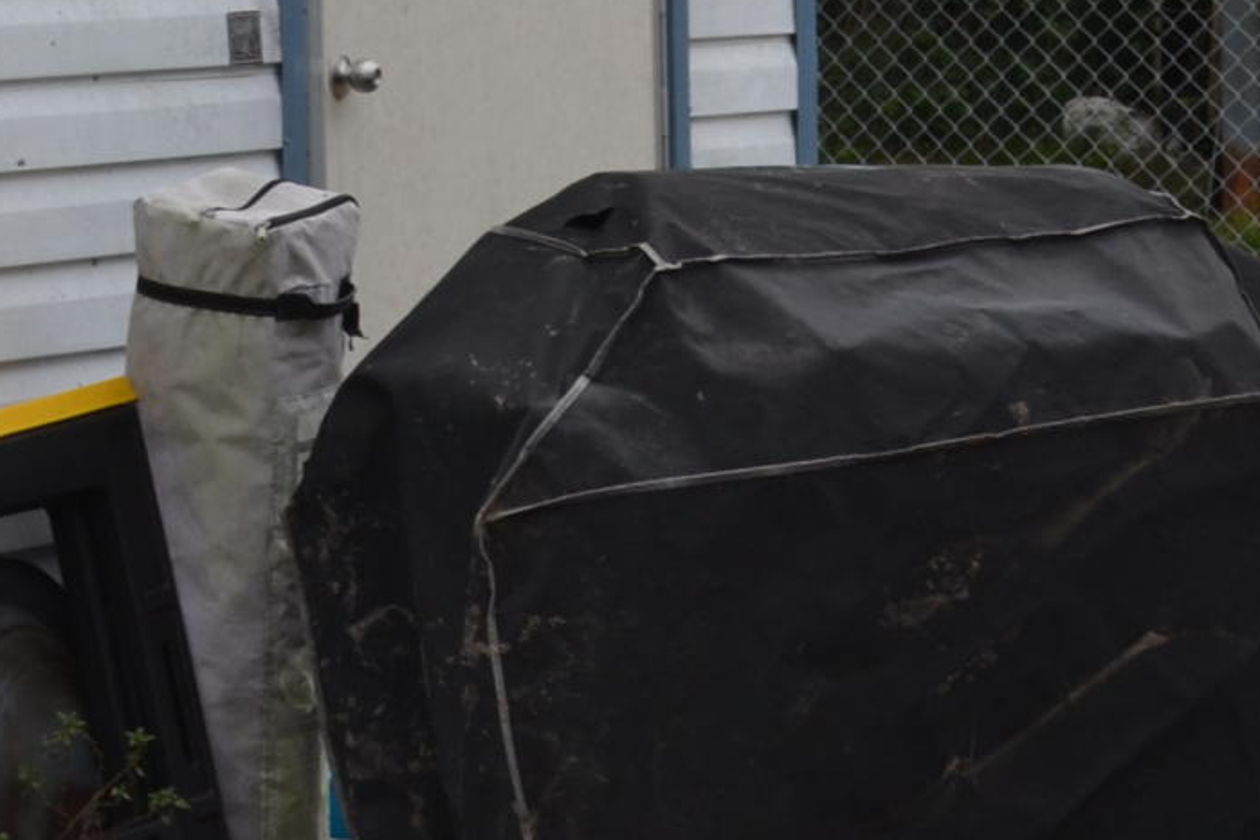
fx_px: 7209
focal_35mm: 206
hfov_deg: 9.6
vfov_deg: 6.6
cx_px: -883
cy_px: -456
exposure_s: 1/200
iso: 100
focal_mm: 32
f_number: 9
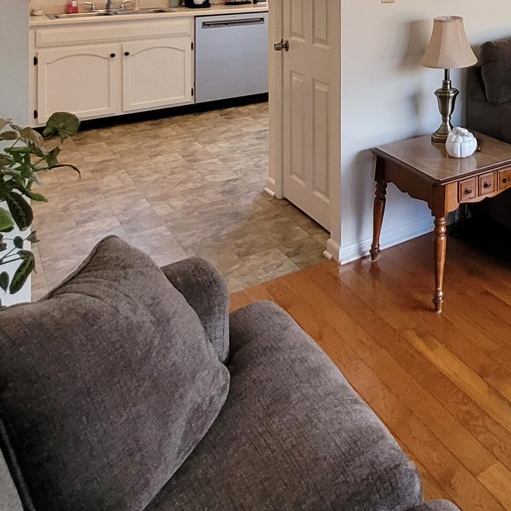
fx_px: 601
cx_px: 574
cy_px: -57
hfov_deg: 37.7
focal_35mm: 36
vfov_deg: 38.0
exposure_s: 1/60
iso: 200
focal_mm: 1.74
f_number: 2.2
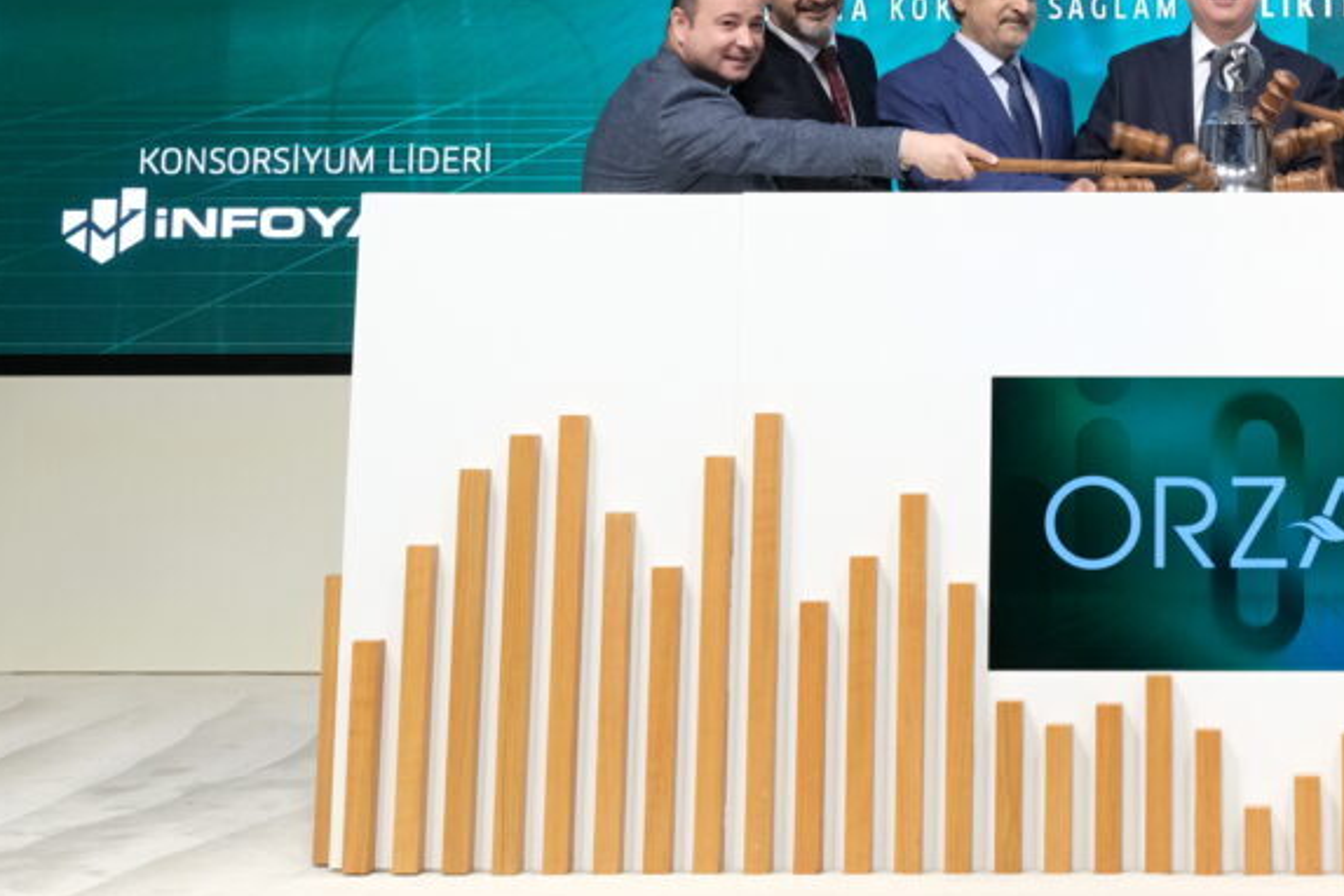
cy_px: 32
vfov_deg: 19.8
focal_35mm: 67
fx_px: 2501
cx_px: 1224
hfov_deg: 28.8
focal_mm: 19.9
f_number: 4.5
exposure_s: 1/125
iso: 1600
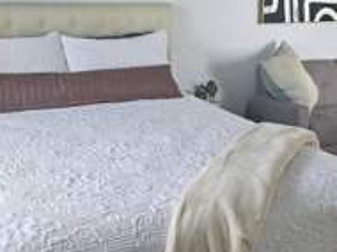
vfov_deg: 24.7
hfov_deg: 33.3
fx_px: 564
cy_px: 49
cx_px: 181
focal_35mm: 58
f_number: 1.7
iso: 400
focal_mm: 6.3
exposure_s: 1/172
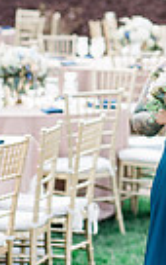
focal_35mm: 287
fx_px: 2077
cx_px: 205
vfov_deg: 7.3
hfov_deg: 4.6
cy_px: 97
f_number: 2.2
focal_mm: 85
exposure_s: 1/640
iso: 160
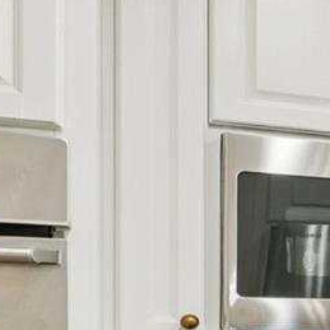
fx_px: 934
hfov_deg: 11.8
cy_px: 348
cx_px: 962
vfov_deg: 19.3
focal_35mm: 87
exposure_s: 1/30
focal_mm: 11
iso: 250
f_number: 8
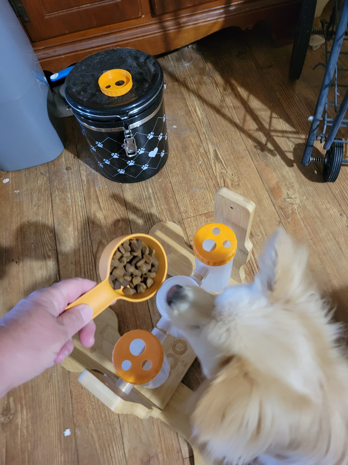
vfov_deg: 67.3
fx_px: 349
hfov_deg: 53.1
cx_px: 174
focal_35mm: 26
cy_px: 232
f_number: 1.8
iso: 640
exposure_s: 1/24
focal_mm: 5.4
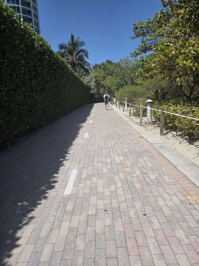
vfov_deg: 73.9
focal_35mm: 23
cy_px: 133
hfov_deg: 58.9
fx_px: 176
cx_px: 100
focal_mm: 5.4
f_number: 1.8
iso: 80
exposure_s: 1/6618
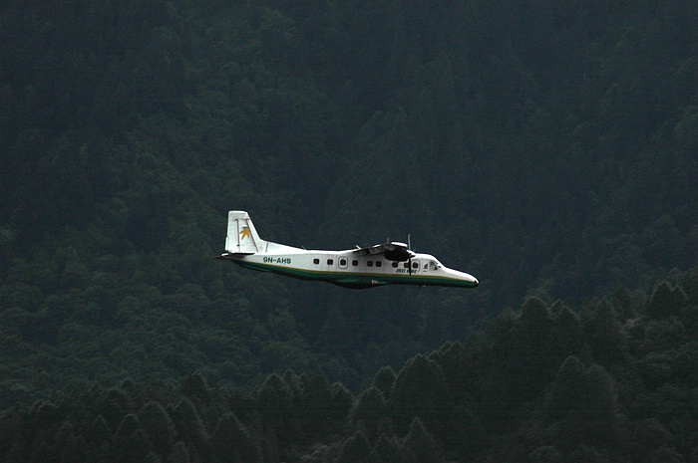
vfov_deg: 3.7
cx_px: 349
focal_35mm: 375
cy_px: 232
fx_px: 7262
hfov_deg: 5.5
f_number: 9
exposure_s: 1/1250
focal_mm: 250
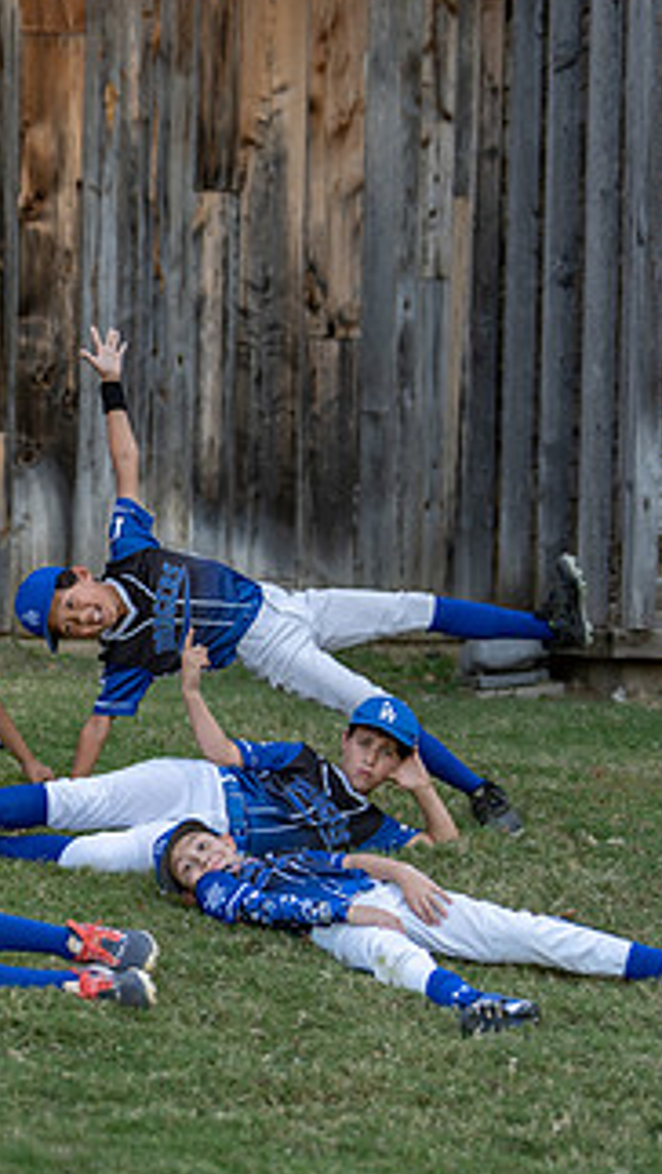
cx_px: -311
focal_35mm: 105
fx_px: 3272
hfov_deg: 11.1
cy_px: 669
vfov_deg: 20.3
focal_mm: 50
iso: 100
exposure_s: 1/640
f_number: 1.6
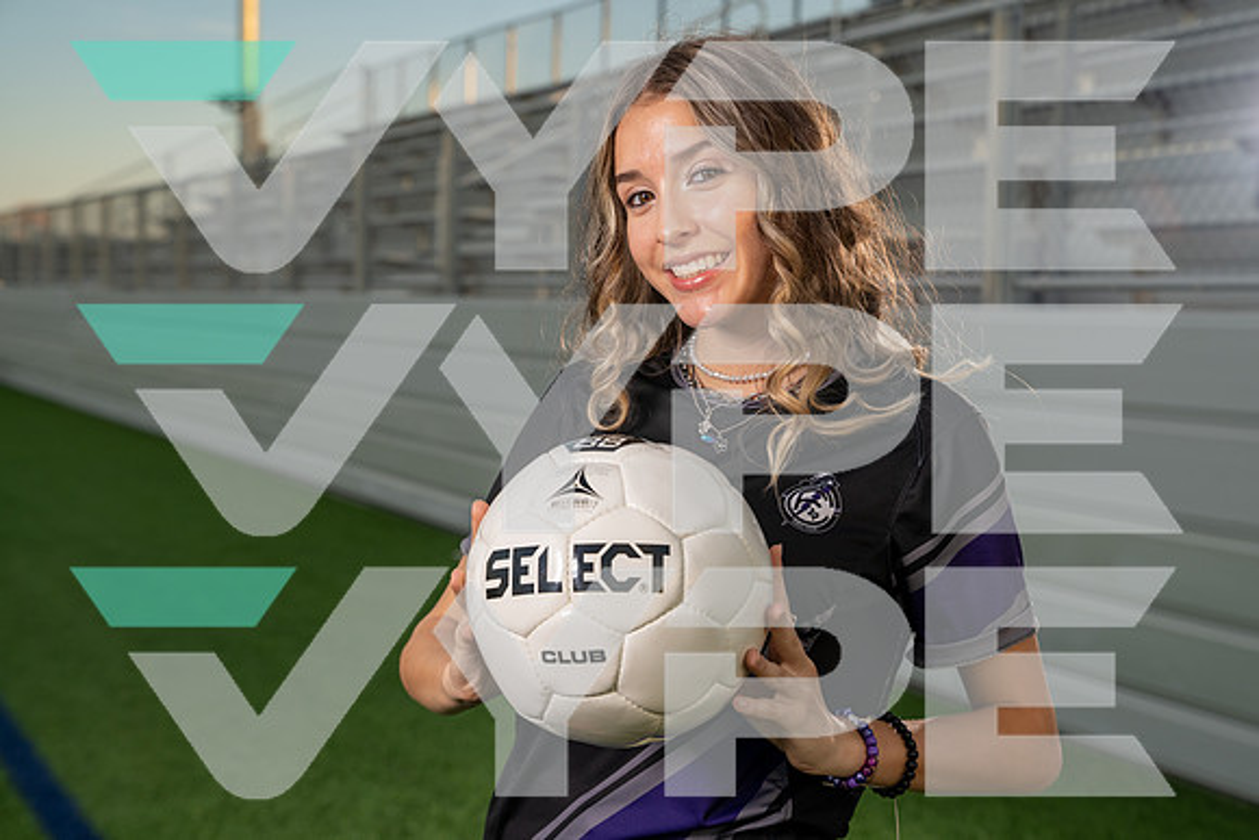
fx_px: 1929
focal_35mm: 55
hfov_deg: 36.1
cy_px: 437
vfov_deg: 24.6
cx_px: 655
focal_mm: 53
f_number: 5
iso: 320
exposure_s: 1/400
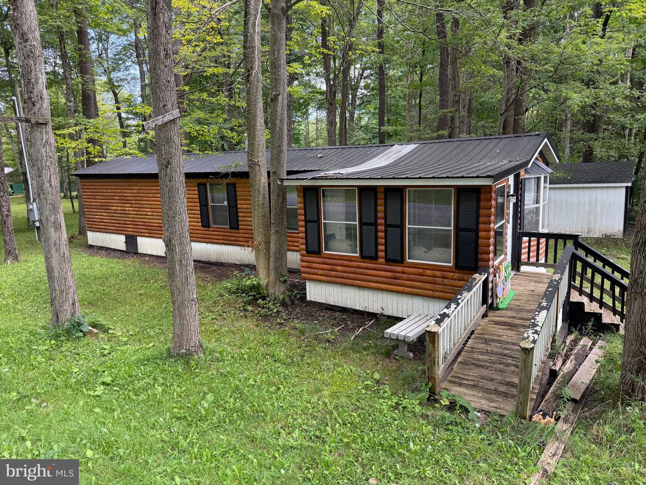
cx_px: 323
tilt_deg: -10.1
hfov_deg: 71.6
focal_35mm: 24
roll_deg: +1.0
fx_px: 448
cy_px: 242
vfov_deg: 56.8
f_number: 1.78
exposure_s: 1/253
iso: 80
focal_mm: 6.76
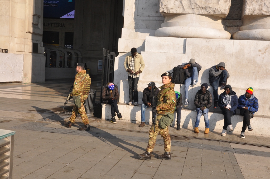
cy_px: 90
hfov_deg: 43.7
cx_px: 135
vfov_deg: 29.8
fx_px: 337
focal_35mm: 45
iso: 640
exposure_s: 1/200
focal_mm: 30
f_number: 20
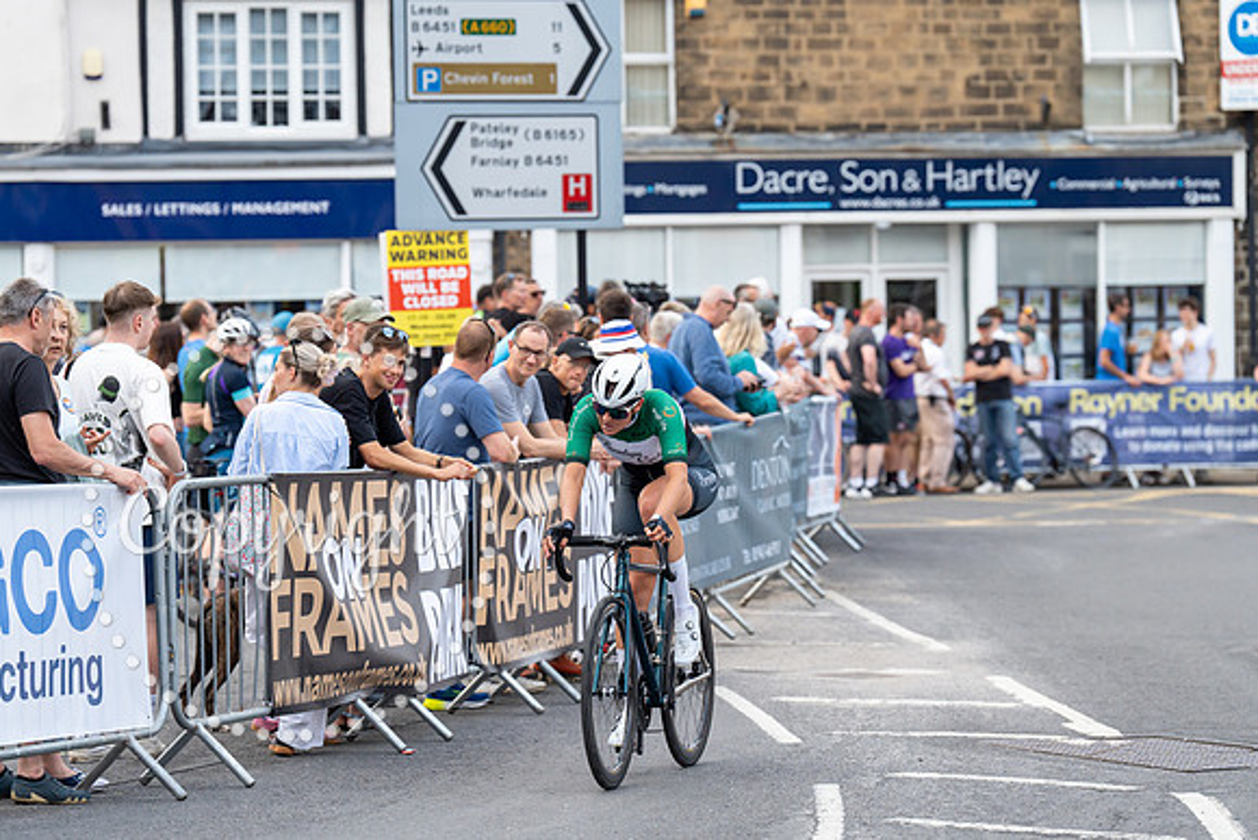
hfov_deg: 15.4
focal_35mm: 133
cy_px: 420
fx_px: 4648
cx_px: 629
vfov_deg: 10.3
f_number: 3.5
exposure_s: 1/1000
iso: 500
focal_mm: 133
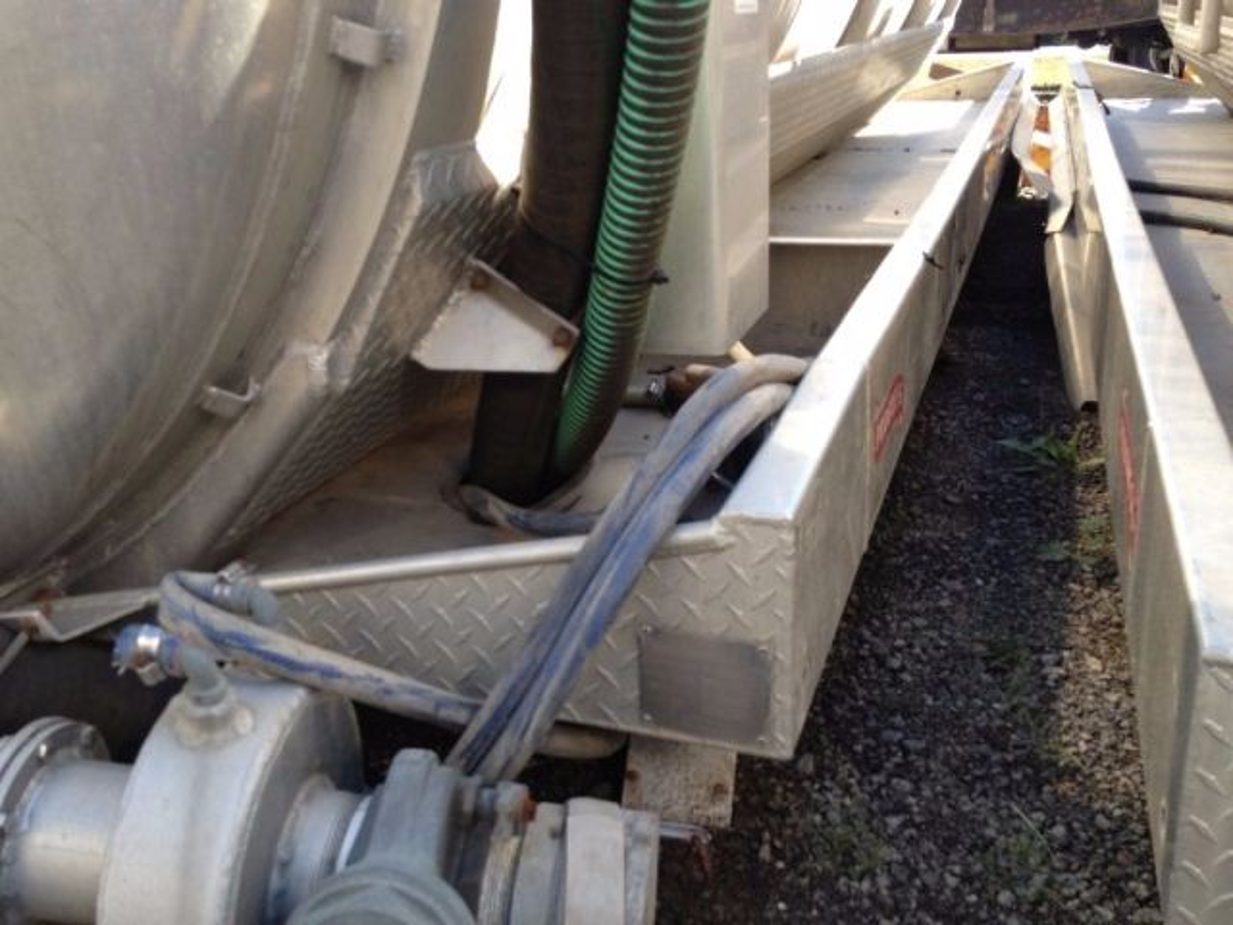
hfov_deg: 52.6
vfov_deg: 40.7
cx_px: 616
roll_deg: +1.5
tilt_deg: -21.4
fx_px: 1247
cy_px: 462
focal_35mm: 35
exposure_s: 1/240
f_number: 2.4
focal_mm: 4.28
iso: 50
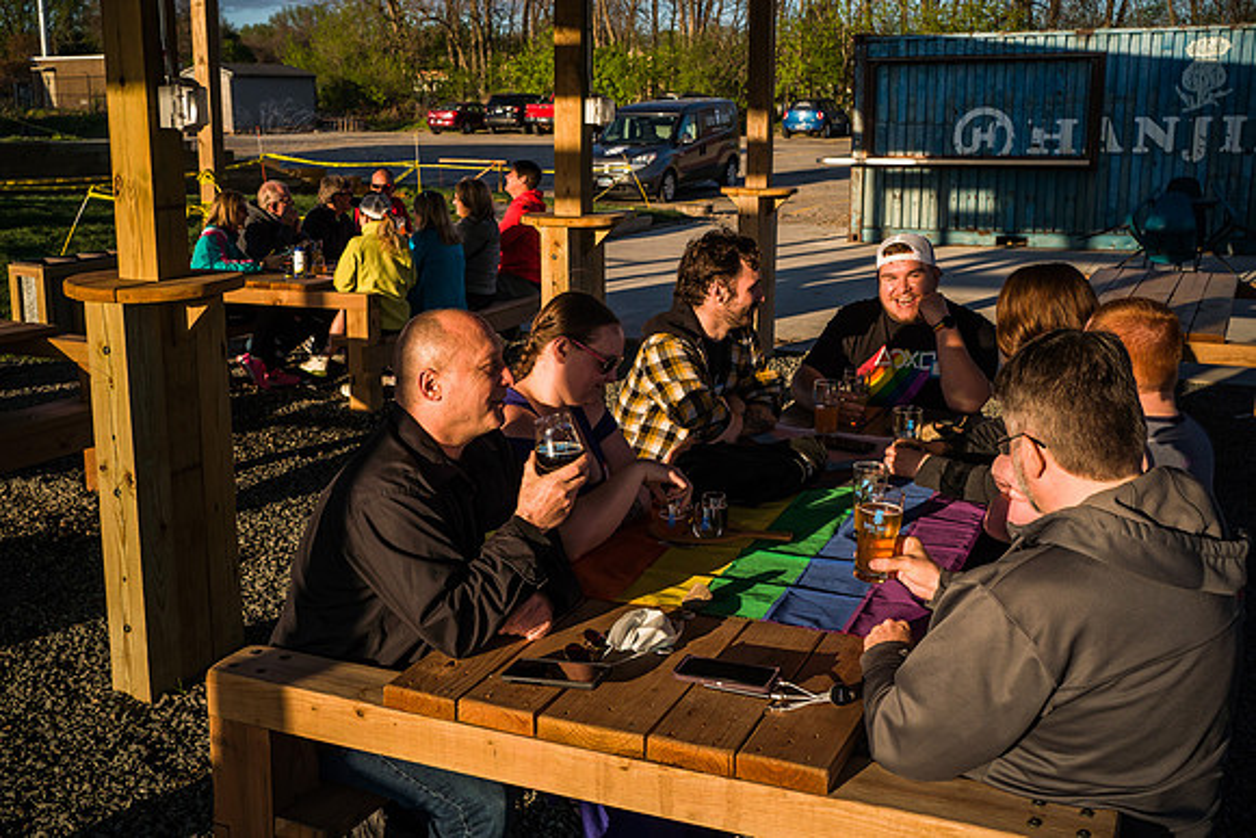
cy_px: 396
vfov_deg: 35.2
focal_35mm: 38
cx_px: 579
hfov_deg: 50.8
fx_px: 1320
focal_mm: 35
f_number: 8
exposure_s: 1/1600
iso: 800
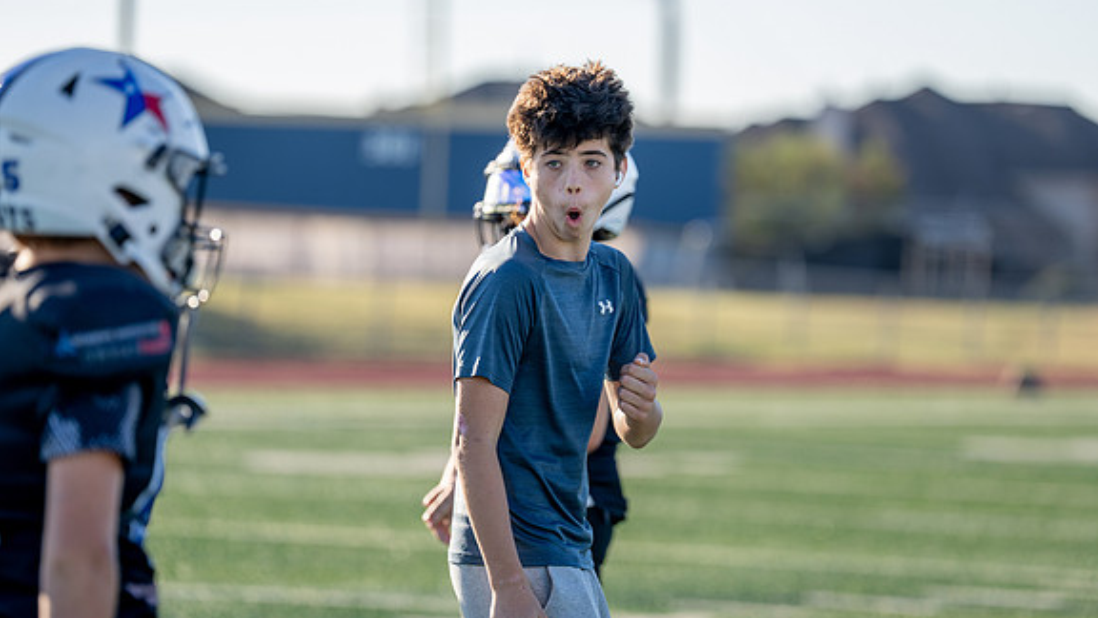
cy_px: 308
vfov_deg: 6.0
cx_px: 596
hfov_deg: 10.7
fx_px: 5881
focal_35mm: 202
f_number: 2.8
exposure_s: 1/1000
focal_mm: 158
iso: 125
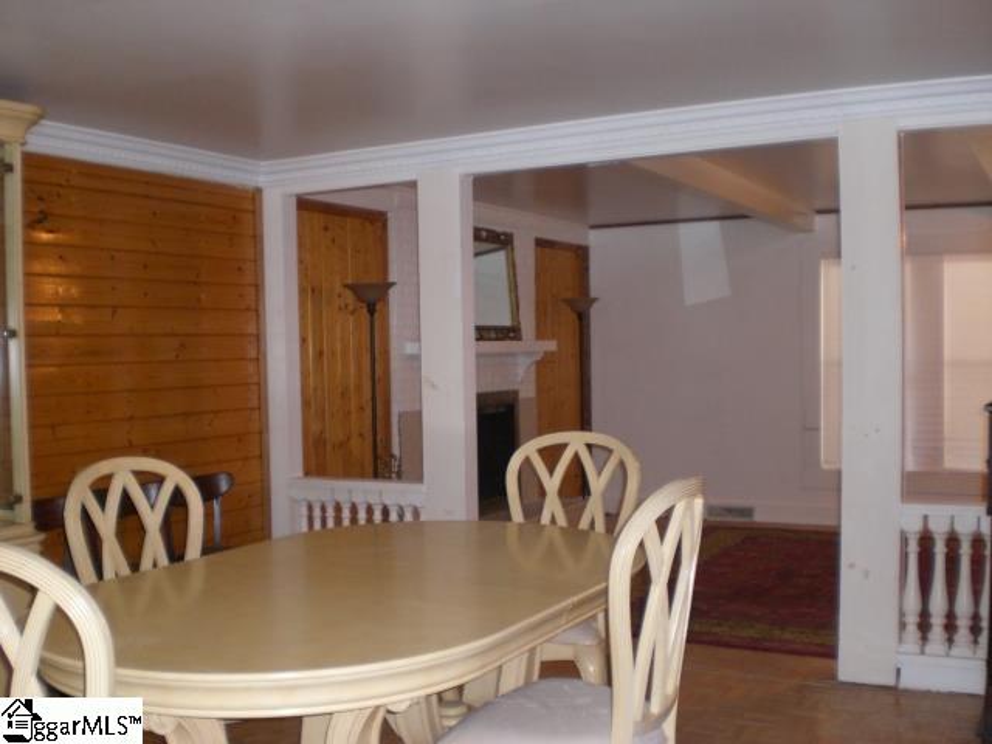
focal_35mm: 38
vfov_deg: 37.7
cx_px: 496
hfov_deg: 49.0
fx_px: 1089
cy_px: 372
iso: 200
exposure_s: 1/60
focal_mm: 6.3
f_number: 3.1
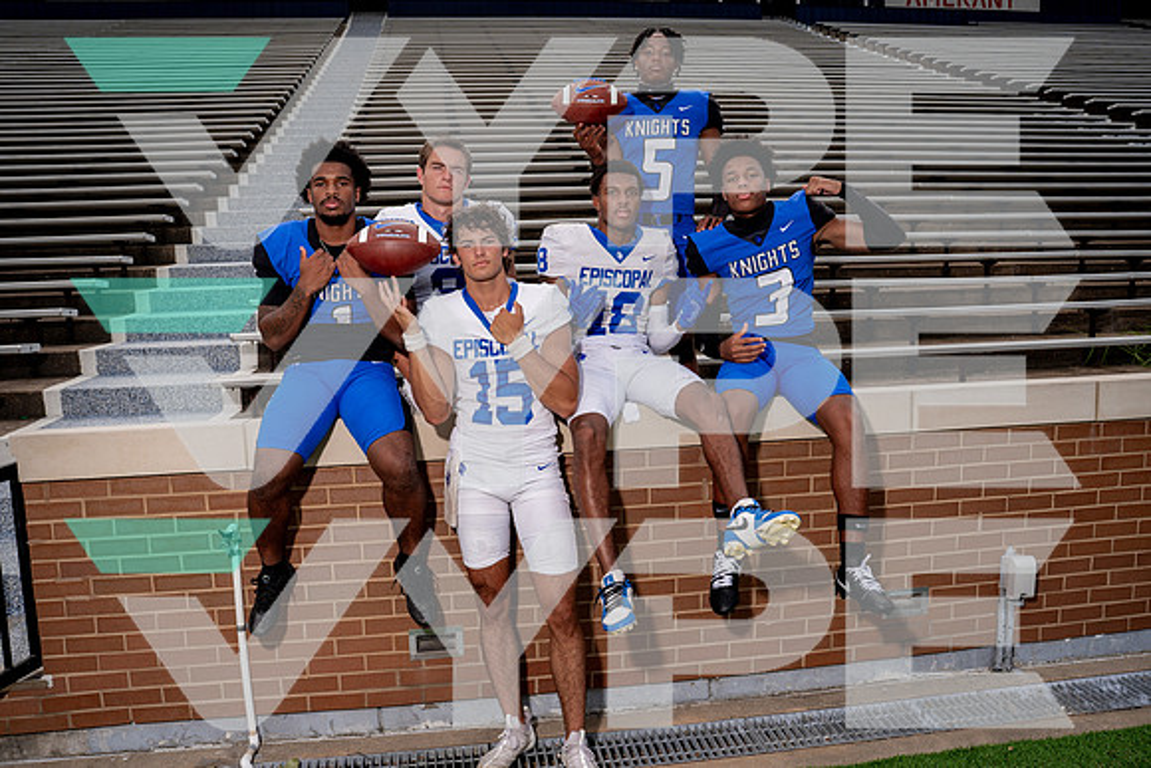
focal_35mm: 30
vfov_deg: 43.0
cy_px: 384
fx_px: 974
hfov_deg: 61.1
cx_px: 576
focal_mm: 28
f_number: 5.6
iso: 100
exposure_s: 1/800
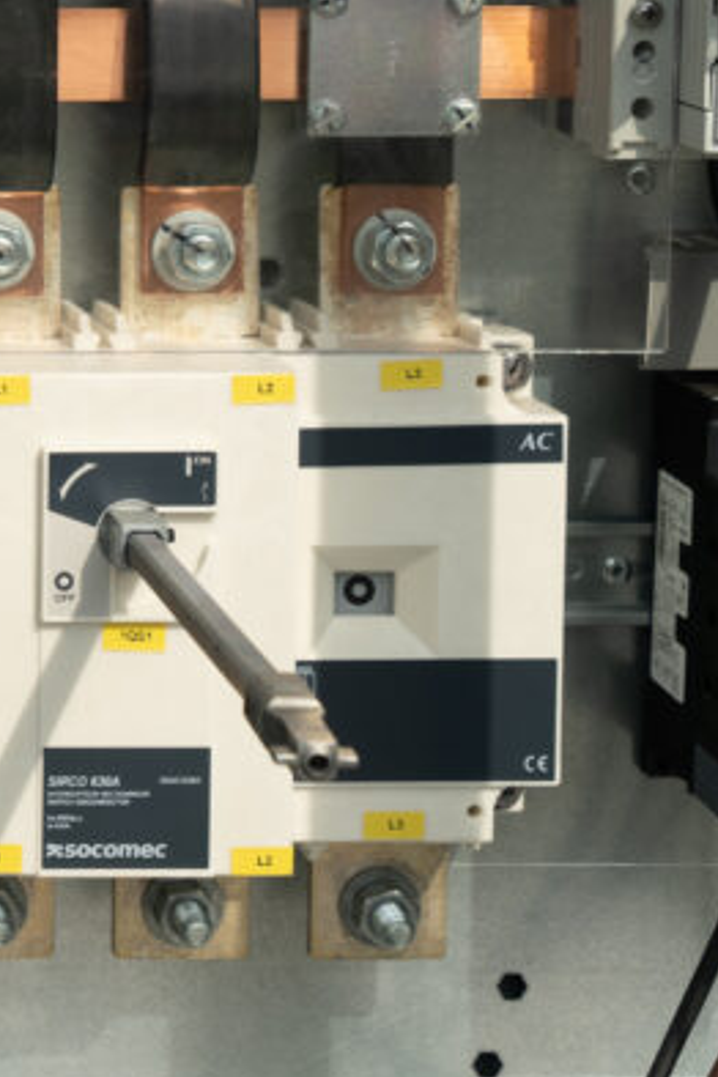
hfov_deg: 11.4
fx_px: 3350
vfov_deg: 18.1
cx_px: -570
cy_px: 188
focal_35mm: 112
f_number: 7.1
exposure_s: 1/320
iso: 160
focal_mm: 43
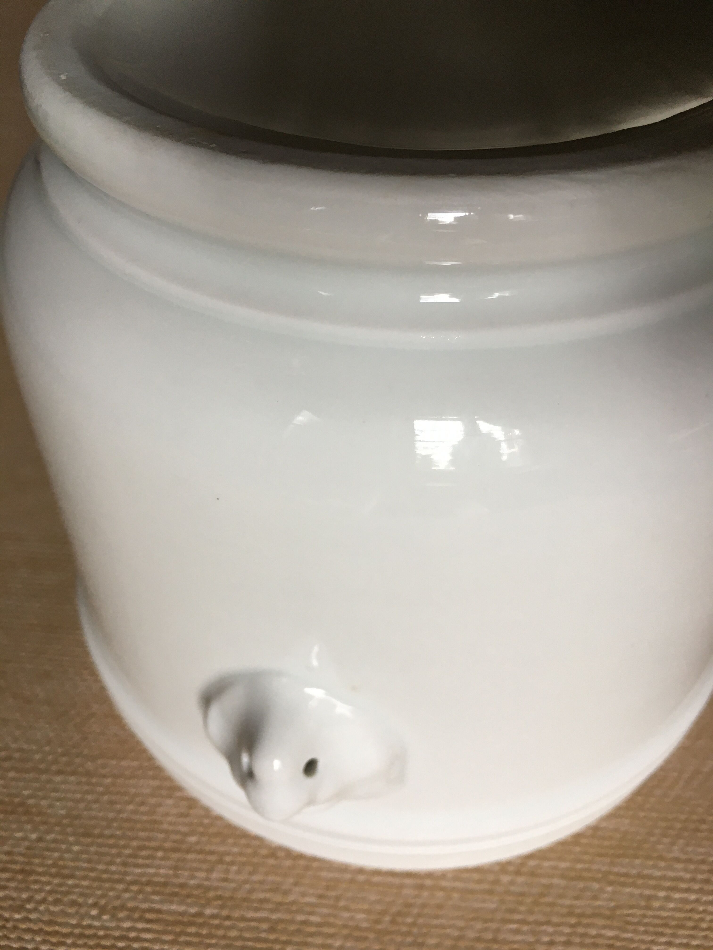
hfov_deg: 48.2
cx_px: 356
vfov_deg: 61.7
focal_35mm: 29
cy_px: 475
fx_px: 796
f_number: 2.2
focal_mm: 4.15
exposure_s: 1/33
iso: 32
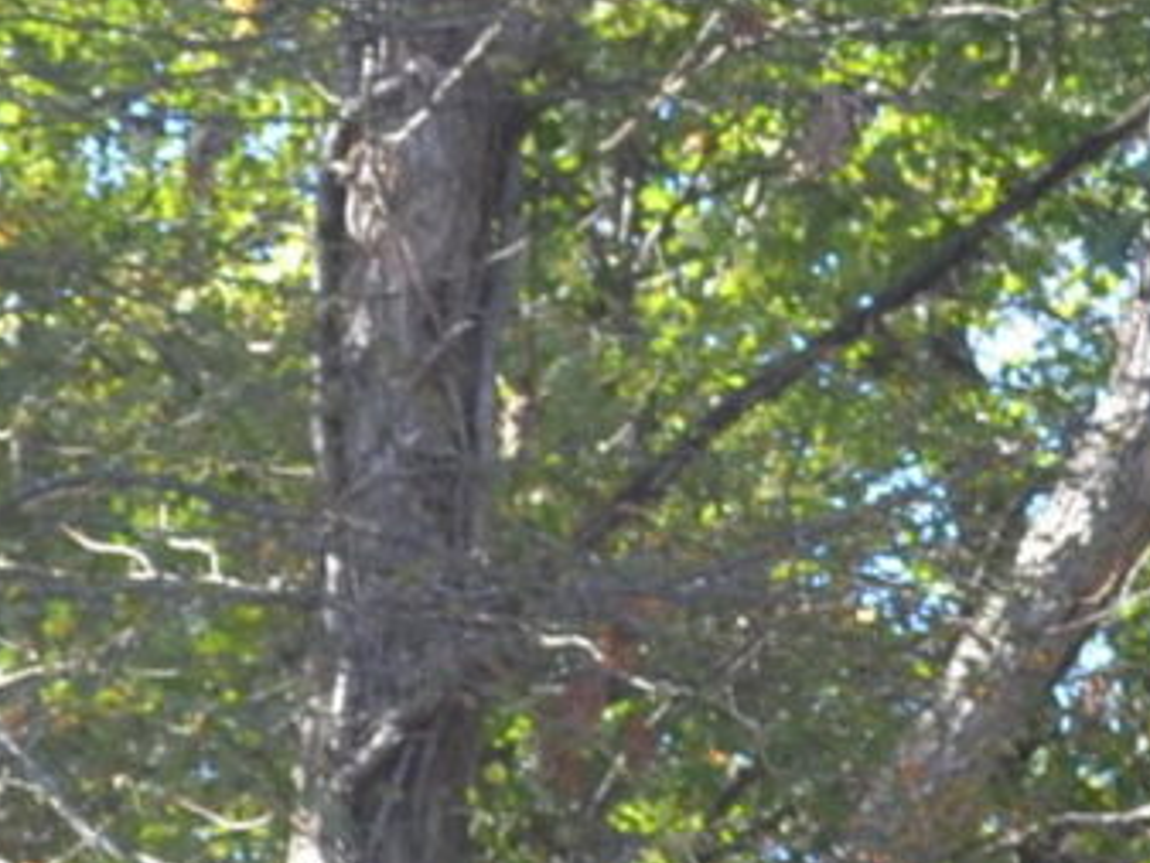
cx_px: 819
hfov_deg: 8.2
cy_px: 1915
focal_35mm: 241
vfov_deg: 6.0
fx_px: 8009
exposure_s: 1/125
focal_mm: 22
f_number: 5.6
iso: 220
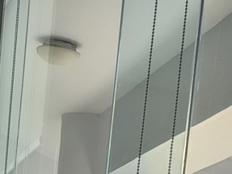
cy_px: 579
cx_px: -441
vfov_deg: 7.9
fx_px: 1032
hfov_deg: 10.0
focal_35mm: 154
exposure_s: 1/128
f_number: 1.65
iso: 50
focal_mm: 6.14
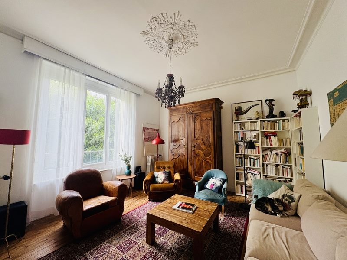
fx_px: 140
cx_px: 174
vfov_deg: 85.7
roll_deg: -0.3
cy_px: 130
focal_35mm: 14
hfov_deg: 102.1
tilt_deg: +4.7
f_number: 2.2
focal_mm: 2.22
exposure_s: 1/99
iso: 160
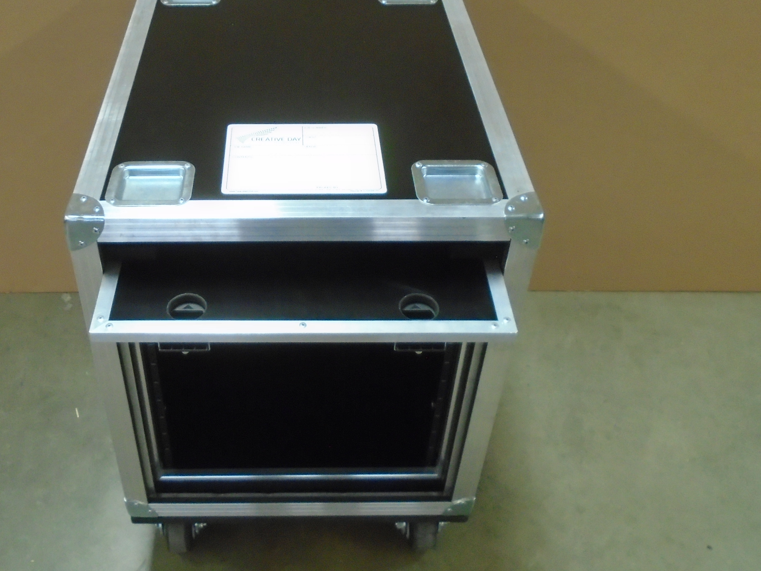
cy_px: 231
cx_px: 295
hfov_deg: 49.7
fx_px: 813
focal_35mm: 37
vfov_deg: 38.5
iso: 400
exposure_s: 1/25
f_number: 3.2
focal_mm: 4.6
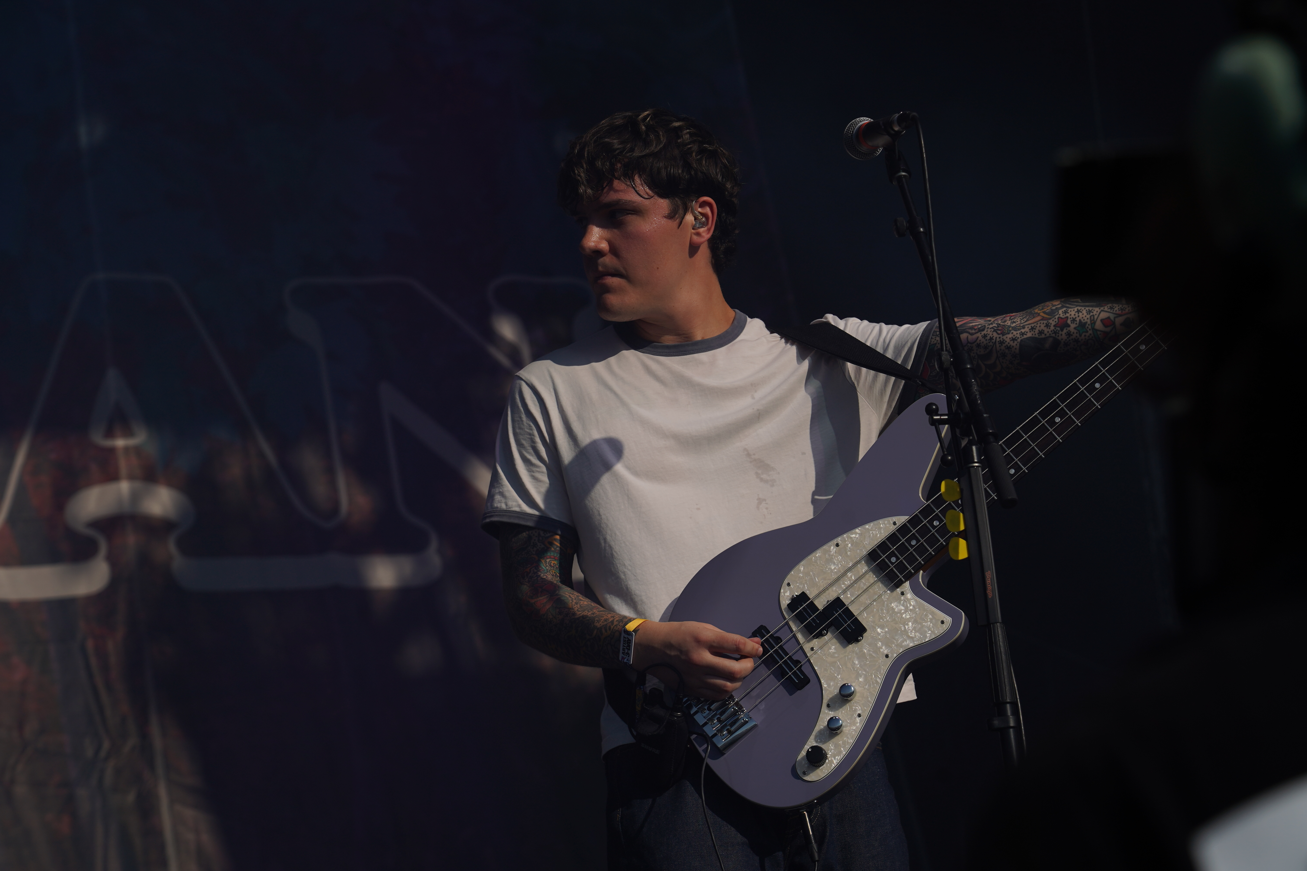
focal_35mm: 105
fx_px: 3812
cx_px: 654
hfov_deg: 19.5
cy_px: 436
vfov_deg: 13.0
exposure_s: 1/1600
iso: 100
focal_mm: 105
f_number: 8
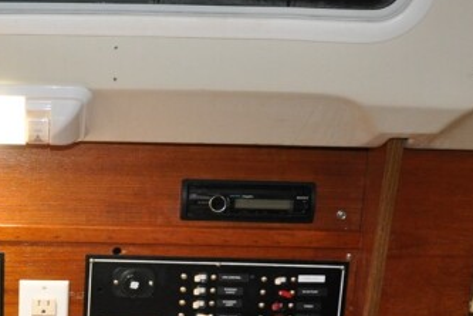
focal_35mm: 81
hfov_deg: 23.9
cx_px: -11
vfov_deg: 16.6
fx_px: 1064
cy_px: 280
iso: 800
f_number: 3.5
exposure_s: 1/60
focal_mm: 18
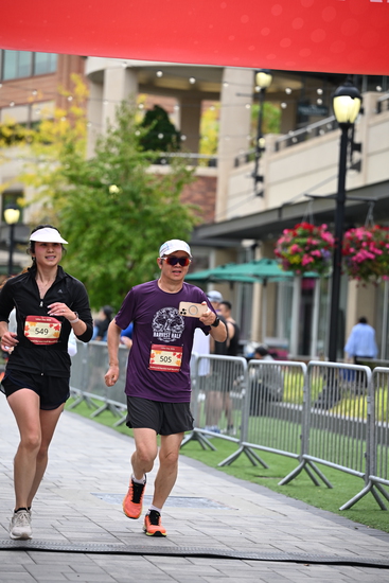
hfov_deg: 11.9
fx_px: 1863
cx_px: 194
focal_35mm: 115
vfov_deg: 17.8
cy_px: 292
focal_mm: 115
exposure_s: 1/2500
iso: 640
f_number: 2.8
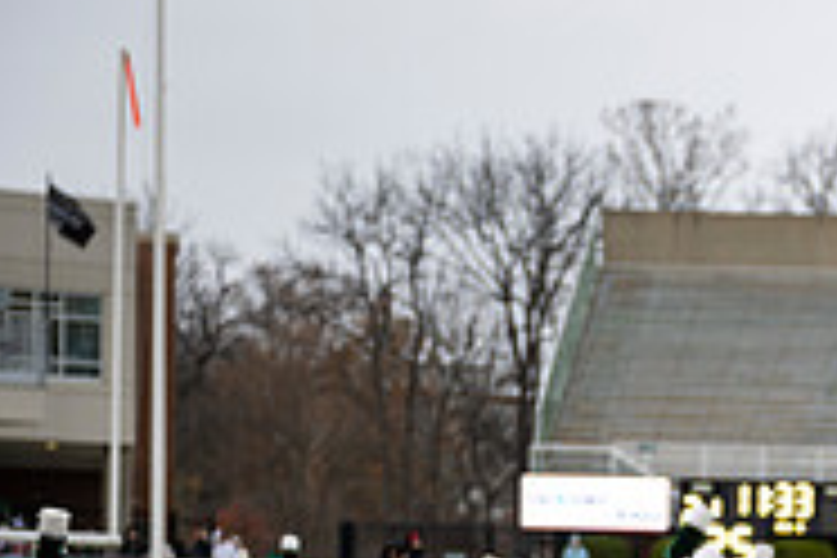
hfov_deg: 12.0
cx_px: 1184
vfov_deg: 8.2
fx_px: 3836
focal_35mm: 165
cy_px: 799
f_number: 2.8
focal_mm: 53
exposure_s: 1/500
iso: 100
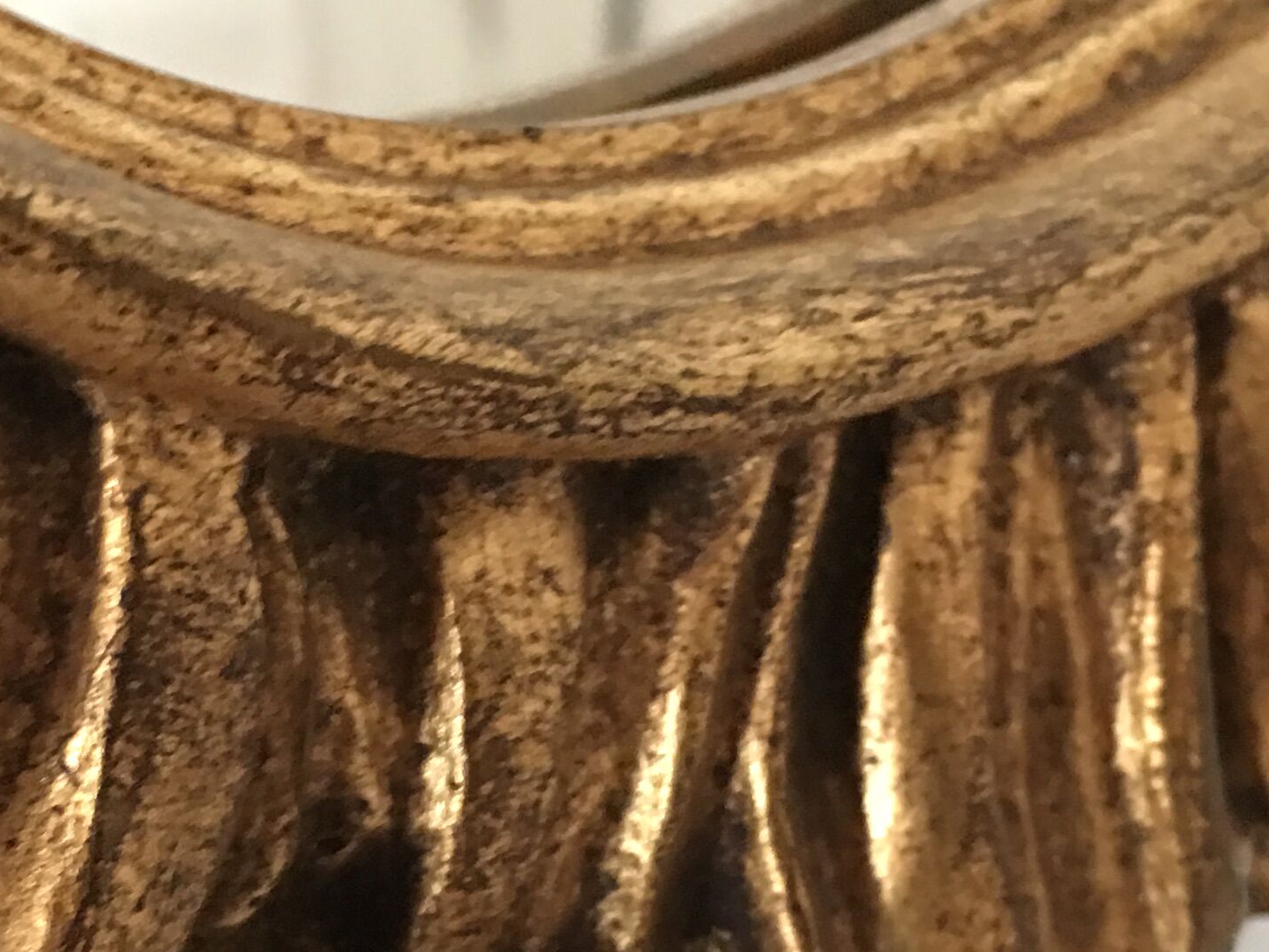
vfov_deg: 17.9
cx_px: 327
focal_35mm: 81
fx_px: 2969
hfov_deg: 23.9
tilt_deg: -10.7
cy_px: 852
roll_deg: -1.0
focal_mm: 4.15
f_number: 2.2
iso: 80
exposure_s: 1/4
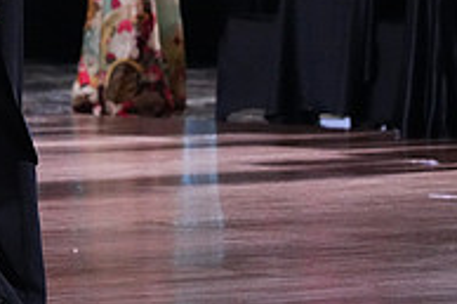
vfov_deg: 3.6
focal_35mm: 380
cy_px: -86
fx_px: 4820
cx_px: -141
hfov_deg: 5.4
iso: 10000
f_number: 5.6
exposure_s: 1/400
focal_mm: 127
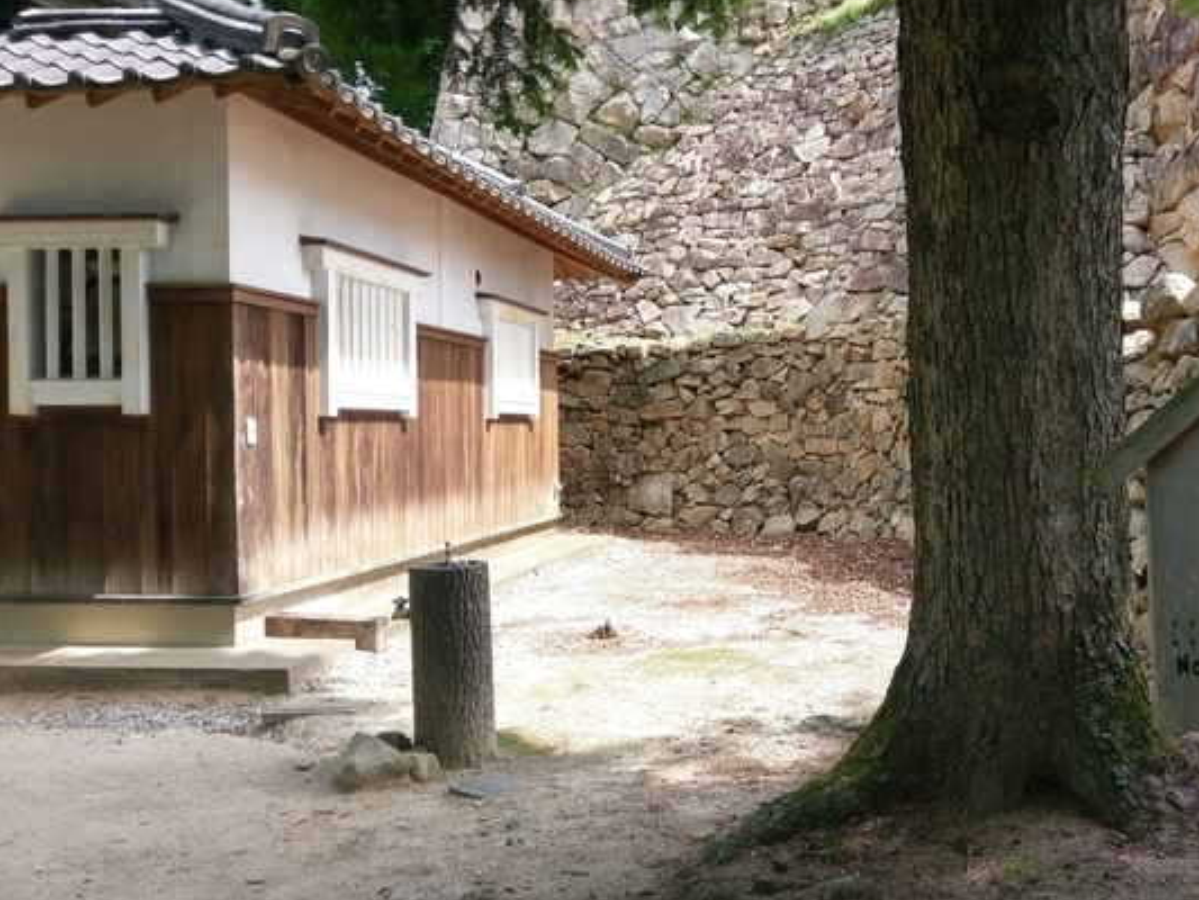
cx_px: 751
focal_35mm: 39
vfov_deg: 36.8
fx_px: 1351
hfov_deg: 47.4
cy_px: 441
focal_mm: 4.58
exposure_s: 1/530
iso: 100
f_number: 1.8
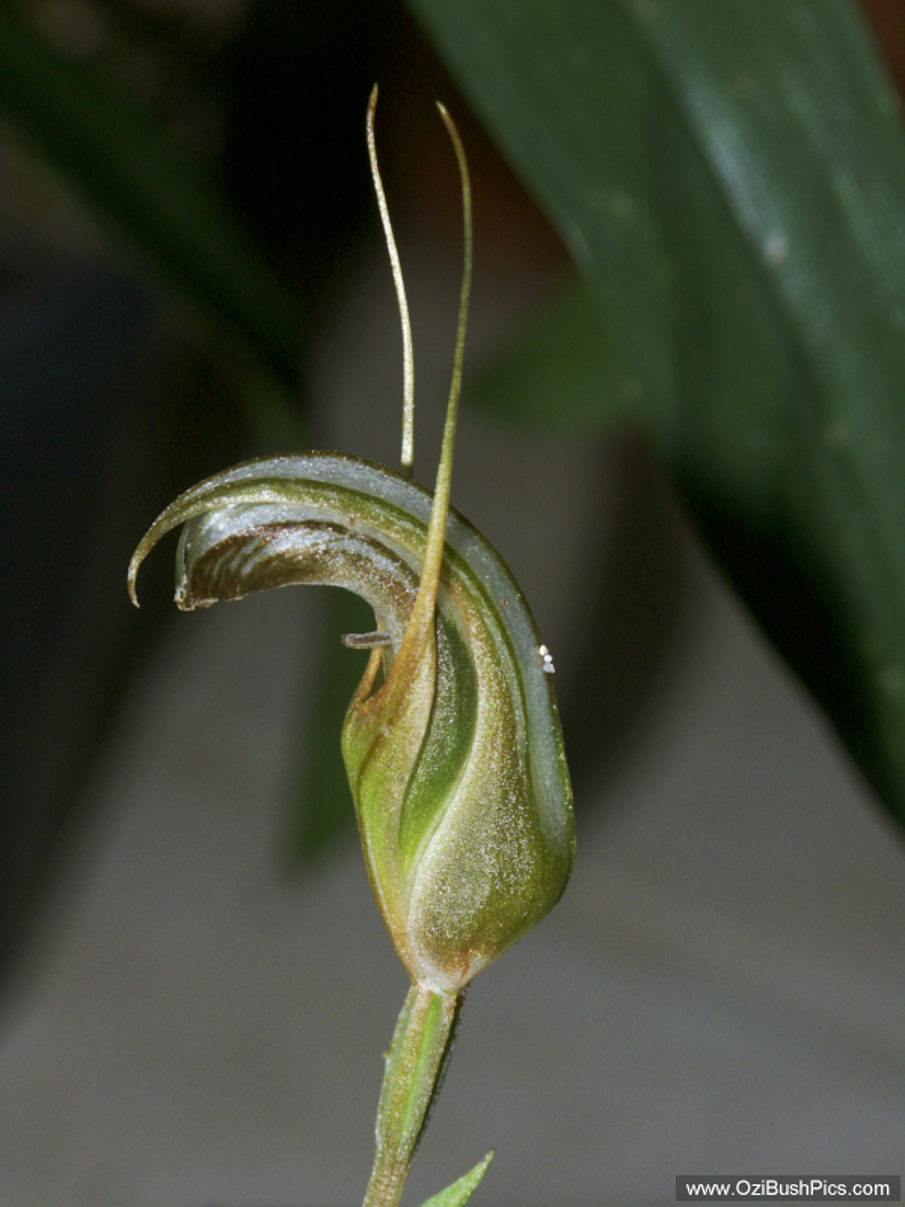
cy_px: 604
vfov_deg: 9.9
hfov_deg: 7.4
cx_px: 452
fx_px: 6972
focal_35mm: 200
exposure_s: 1/180
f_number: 8
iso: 100
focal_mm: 50.69
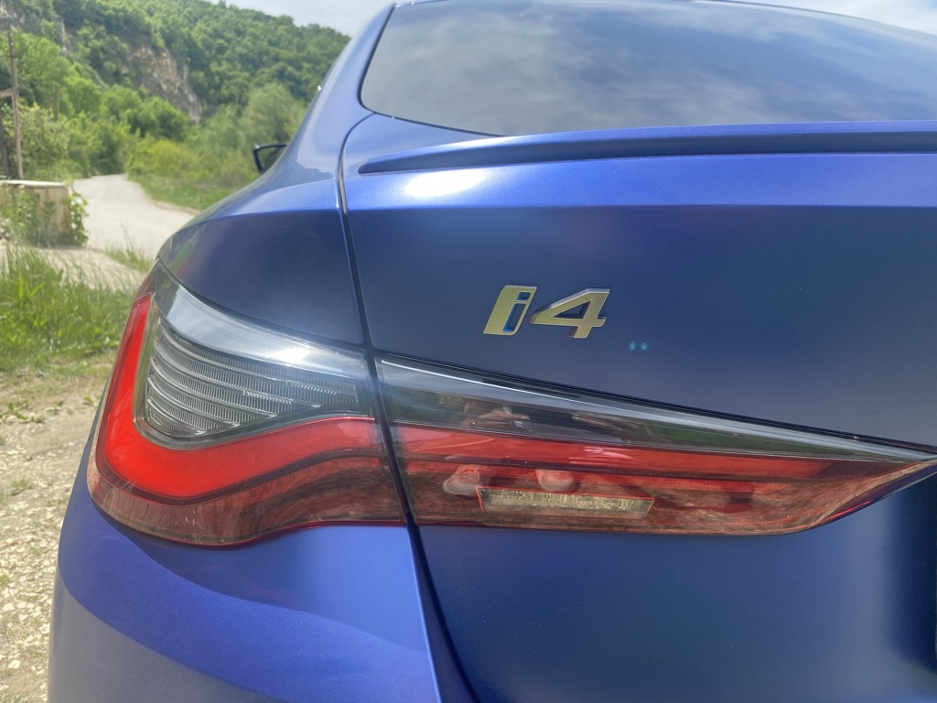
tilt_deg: -13.5
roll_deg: -1.8
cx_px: 468
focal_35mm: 26
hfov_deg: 67.3
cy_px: 352
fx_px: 704
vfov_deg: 53.1
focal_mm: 4.25
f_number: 1.8
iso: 32
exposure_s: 1/1218
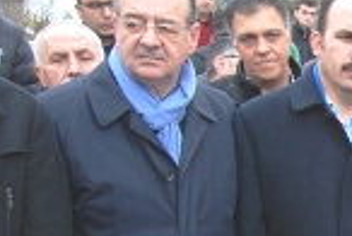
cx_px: 747
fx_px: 1156
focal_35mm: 118
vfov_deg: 11.1
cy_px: 389
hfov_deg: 14.0
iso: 400
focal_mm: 18
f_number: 5.6
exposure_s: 1/125
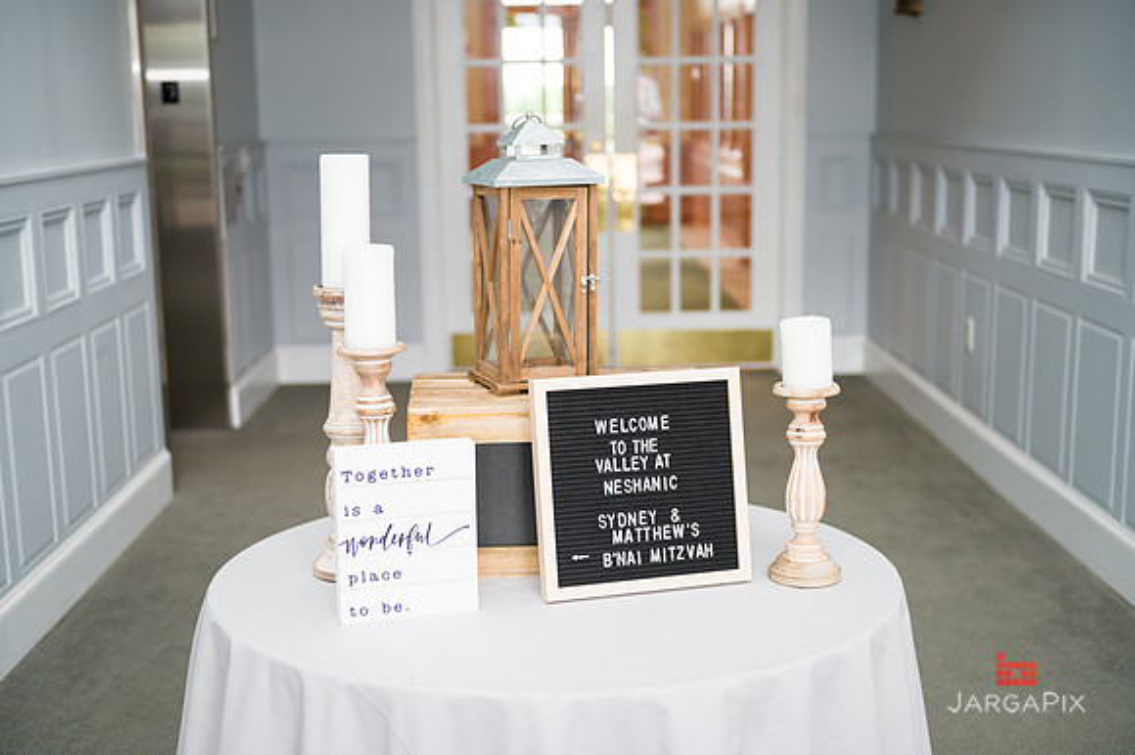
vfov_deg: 28.0
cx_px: 568
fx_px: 1512
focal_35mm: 48
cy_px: 378
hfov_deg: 41.1
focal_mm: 48
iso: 200
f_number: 3.2
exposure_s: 1/200
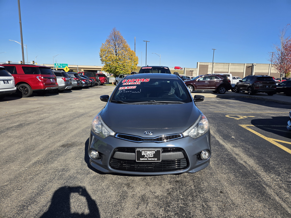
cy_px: 109
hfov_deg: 73.9
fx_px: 193
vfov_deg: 58.9
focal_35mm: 23
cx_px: 146
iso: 80
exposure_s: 1/4364
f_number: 1.8
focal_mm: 5.4
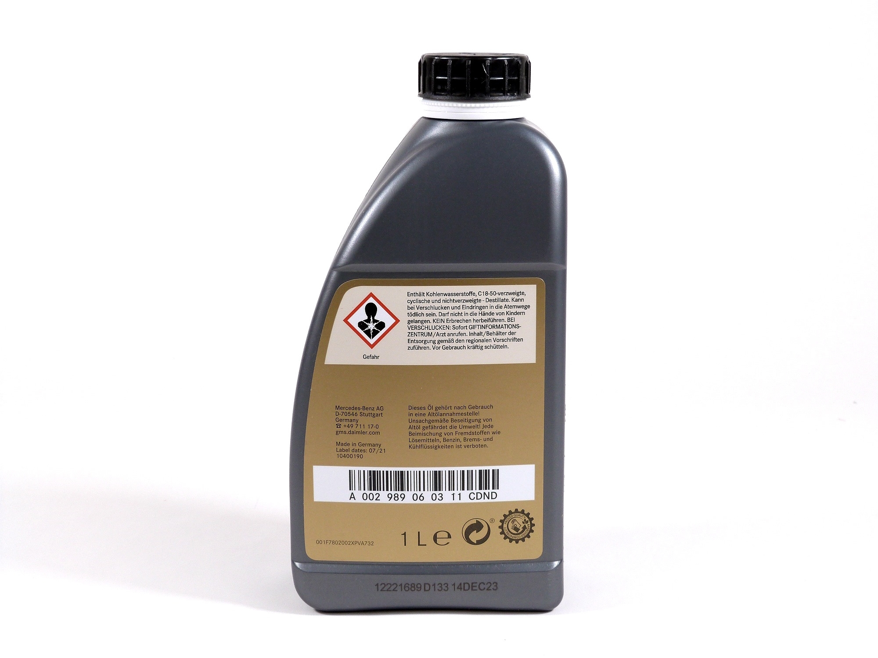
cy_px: 329
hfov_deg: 33.2
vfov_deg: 25.2
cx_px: 439
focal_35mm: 58
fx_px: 1471
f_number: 4
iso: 100
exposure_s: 1/160
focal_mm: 10.5
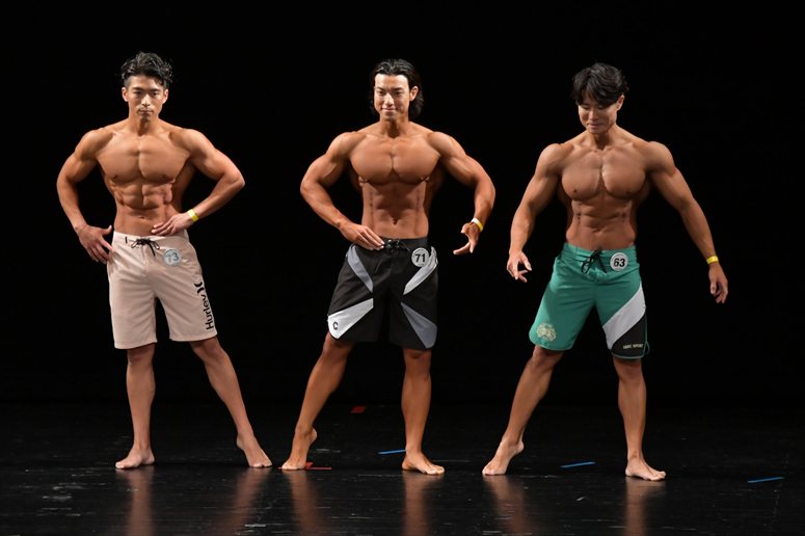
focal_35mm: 285
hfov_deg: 7.2
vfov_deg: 4.8
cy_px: 268
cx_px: 402
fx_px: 6370
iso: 3200
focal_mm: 190
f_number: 5.6
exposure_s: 1/400
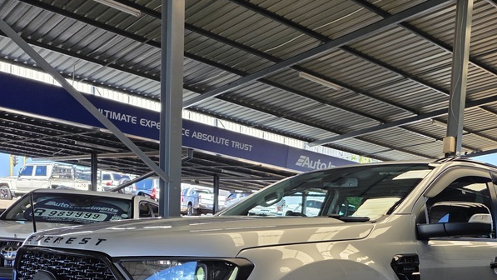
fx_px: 567
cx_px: 318
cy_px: 315
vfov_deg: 25.5
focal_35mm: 43
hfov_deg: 46.8
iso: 25
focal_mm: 6.25
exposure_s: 1/264
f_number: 1.7
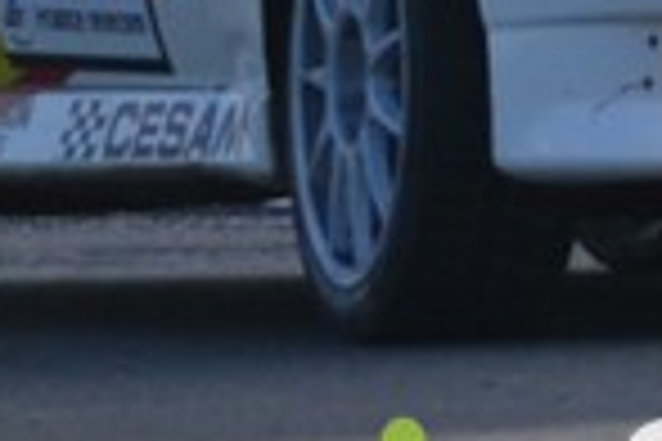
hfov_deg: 0.6
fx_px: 67298
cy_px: -457
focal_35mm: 3660
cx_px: 730
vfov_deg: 0.4
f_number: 6
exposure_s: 1/1600
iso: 400
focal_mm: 350
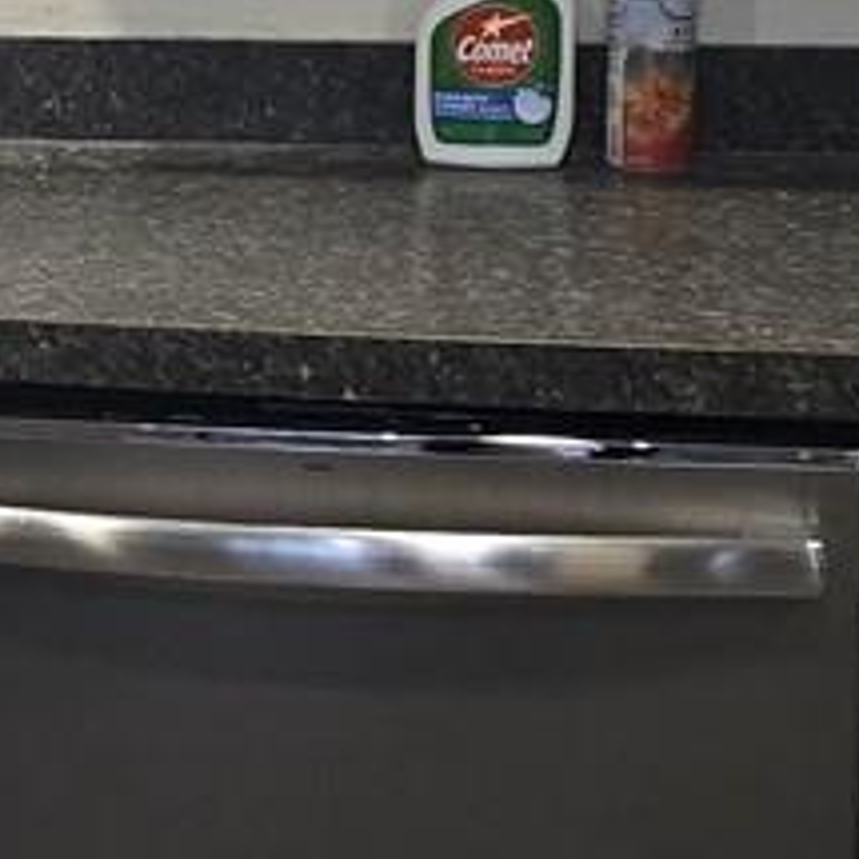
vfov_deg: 11.5
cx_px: -811
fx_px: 4239
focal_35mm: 151
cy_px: 92
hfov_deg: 10.7
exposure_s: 1/120
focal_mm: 6.3
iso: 400
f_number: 1.7
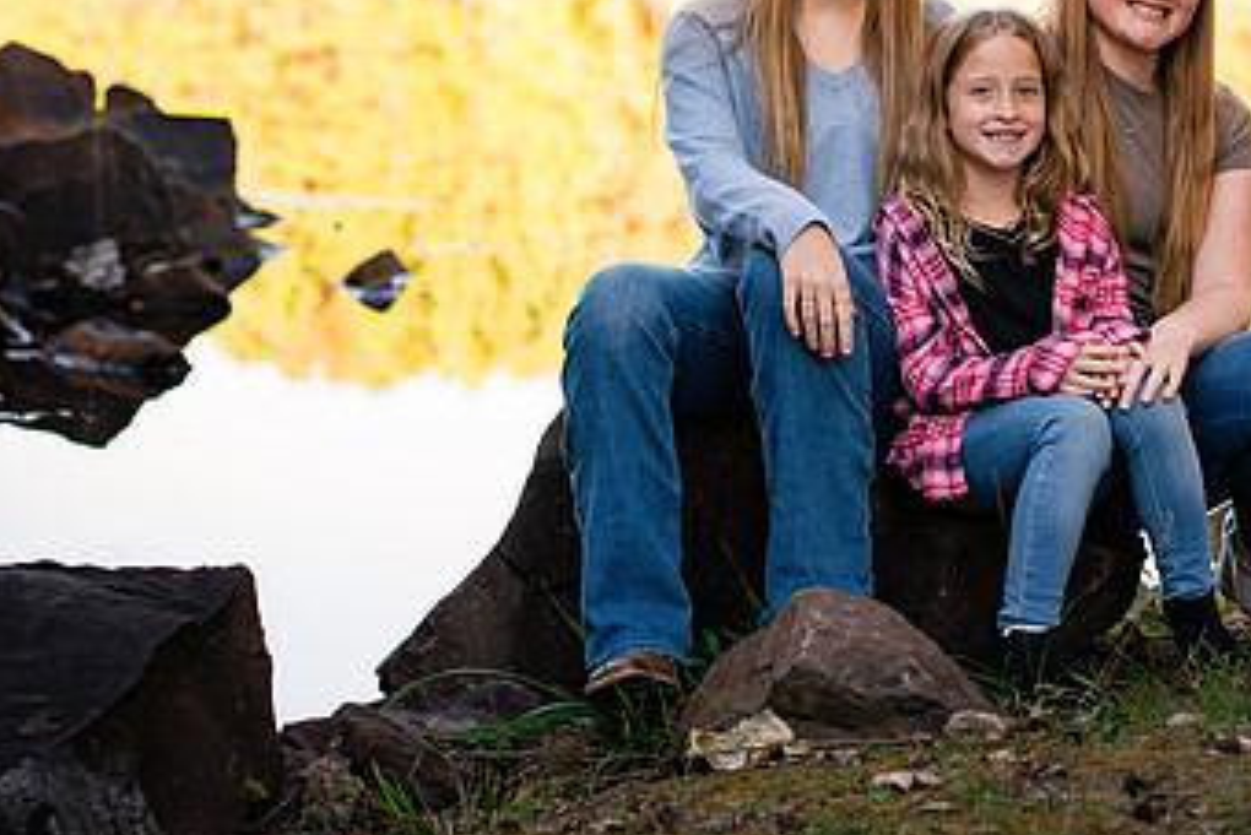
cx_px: 916
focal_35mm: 145
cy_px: 160
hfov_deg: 14.1
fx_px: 5041
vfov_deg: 9.4
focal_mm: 85
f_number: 4
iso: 400
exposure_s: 1/320
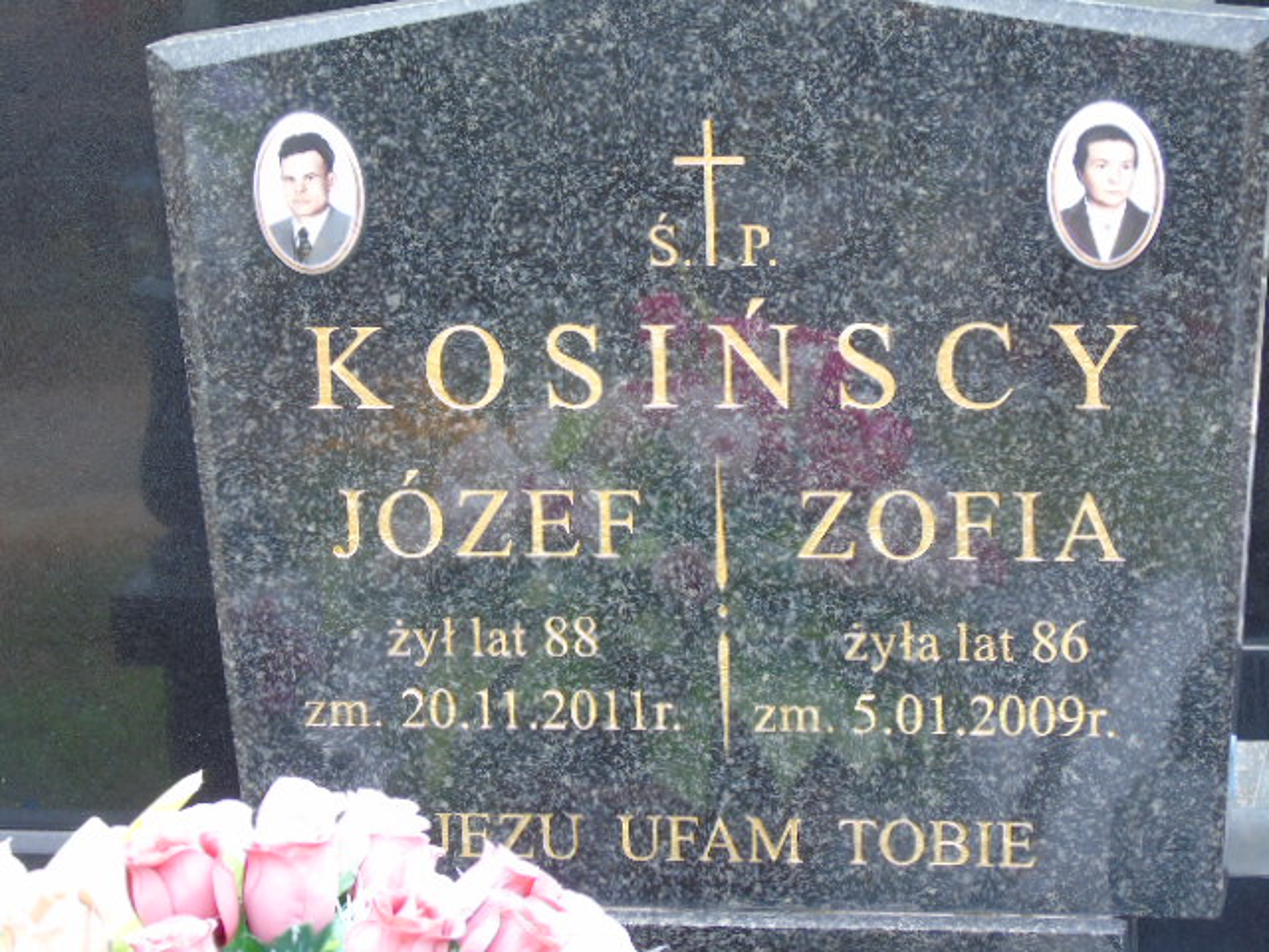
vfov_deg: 12.0
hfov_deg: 15.9
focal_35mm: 124
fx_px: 4546
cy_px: 476
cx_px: 634
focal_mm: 22
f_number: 4.6
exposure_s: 1/30
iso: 80
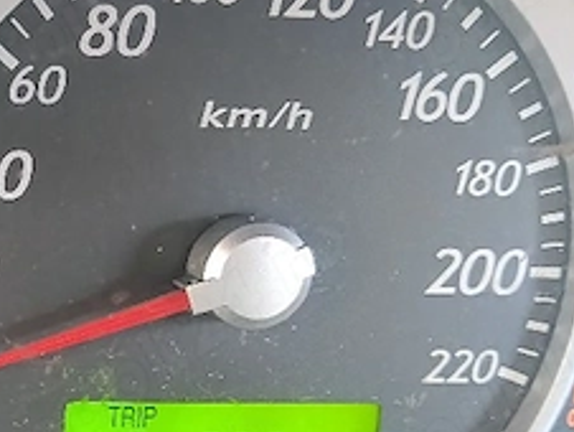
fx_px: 1145
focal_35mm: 69
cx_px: -112
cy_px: 358
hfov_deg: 25.3
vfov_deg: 21.0
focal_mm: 3.96
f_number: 1.8
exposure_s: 1/25
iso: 1067
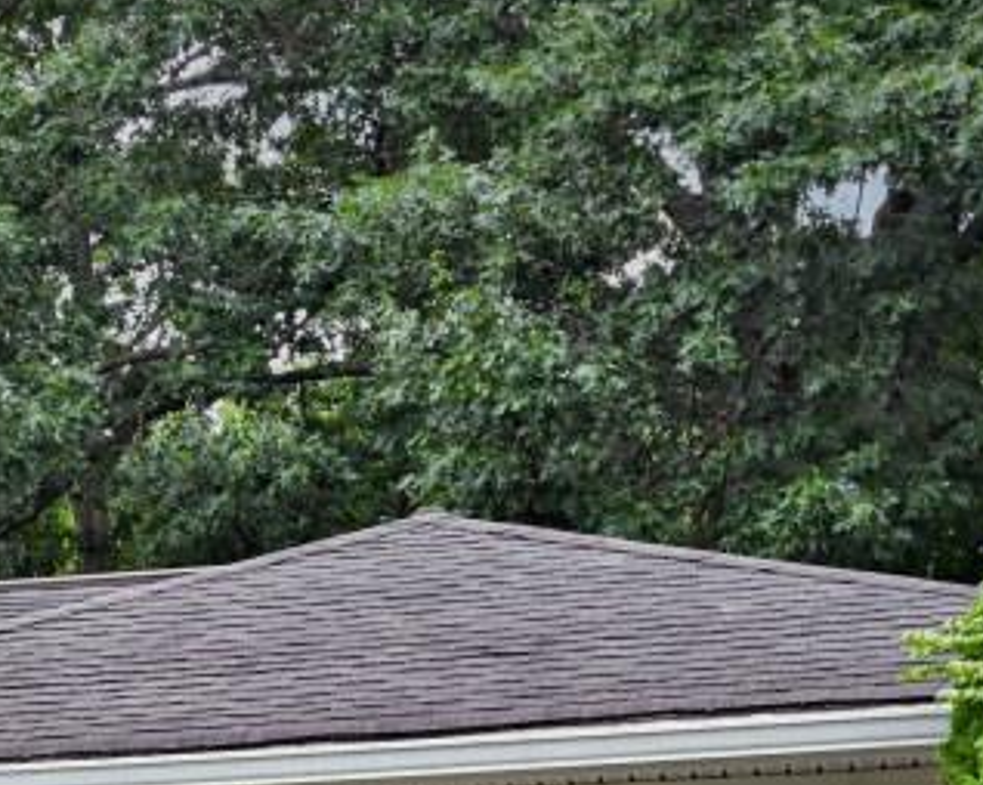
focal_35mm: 133
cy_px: 1165
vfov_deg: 11.2
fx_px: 3867
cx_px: -615
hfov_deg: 13.4
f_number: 5.6
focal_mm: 30
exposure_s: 1/250
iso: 200
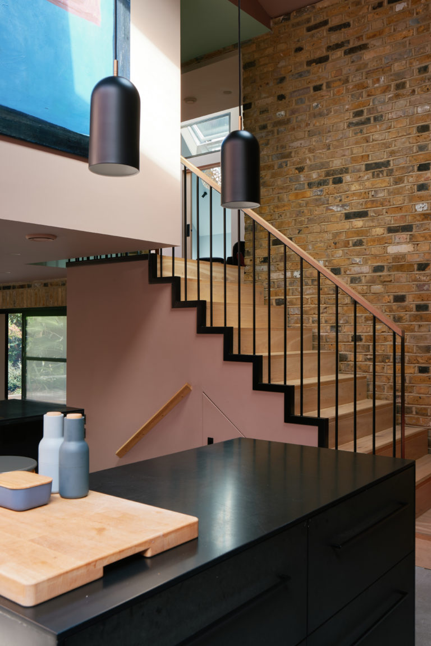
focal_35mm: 32
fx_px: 575
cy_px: 323
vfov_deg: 58.7
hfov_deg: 41.1
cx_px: 216
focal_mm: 21.3
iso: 160
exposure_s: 1/1.59
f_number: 8
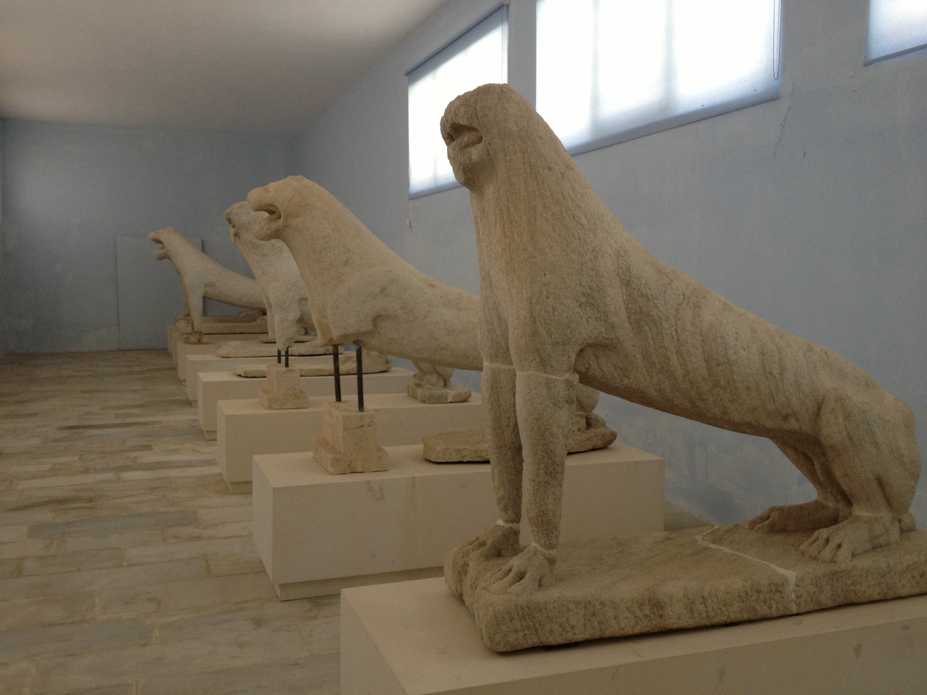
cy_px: 348
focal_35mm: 35
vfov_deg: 40.7
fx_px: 937
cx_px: 464
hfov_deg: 52.6
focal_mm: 4.28
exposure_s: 1/120
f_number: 2.4
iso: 100
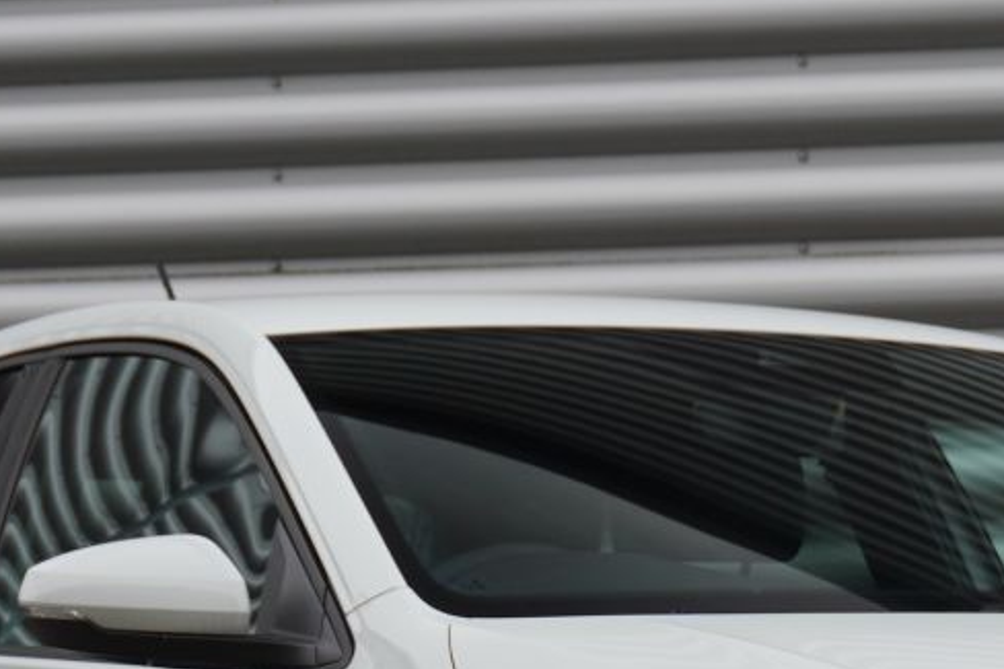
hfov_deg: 10.7
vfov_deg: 7.1
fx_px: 5342
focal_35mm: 192
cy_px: 753
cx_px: 831
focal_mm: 39
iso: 250
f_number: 5.6
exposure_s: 1/160
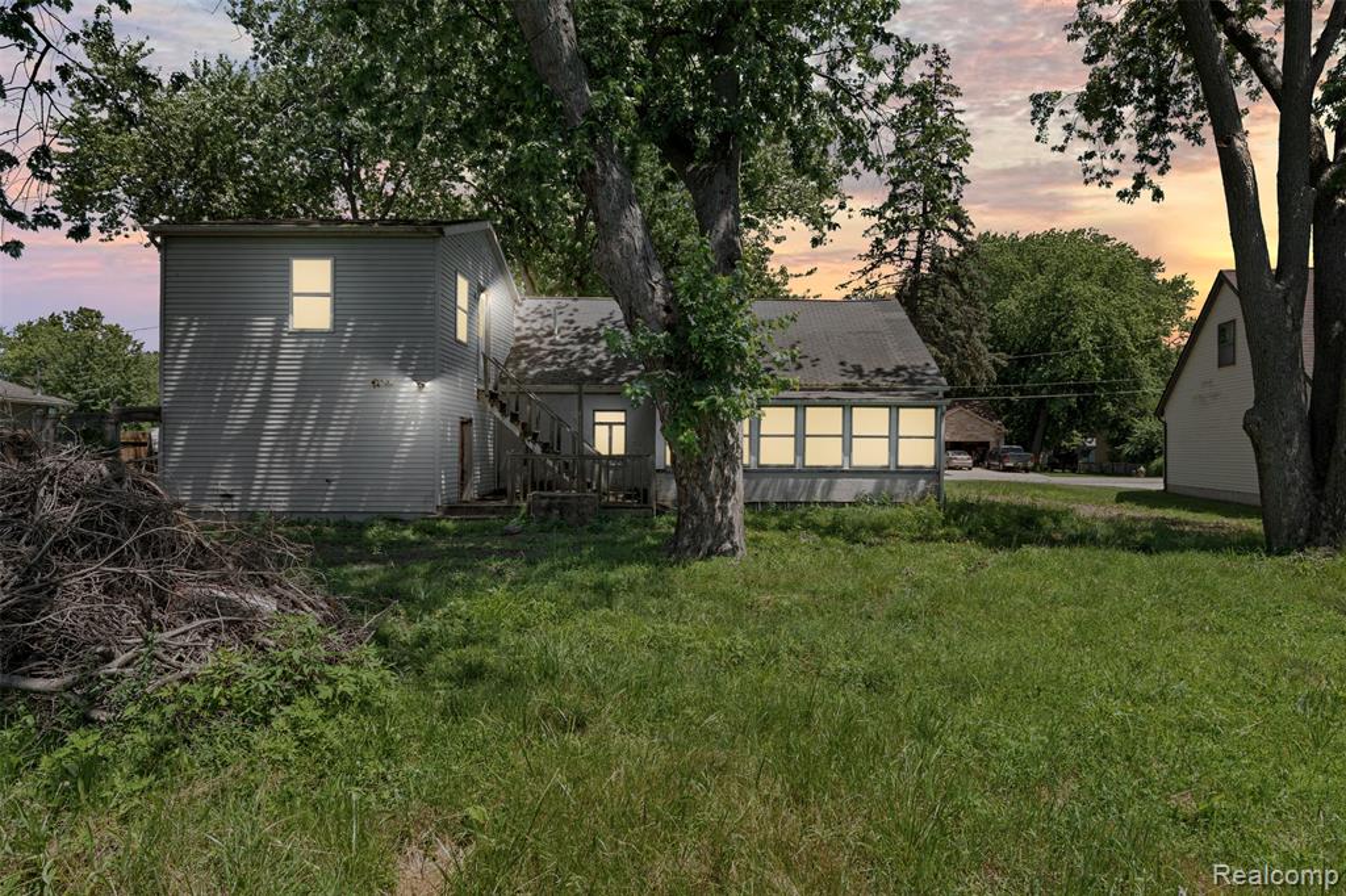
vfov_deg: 61.9
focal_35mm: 20
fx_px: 747
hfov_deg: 84.0
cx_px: 673
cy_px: 448
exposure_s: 1/25
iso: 100
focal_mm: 20
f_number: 8
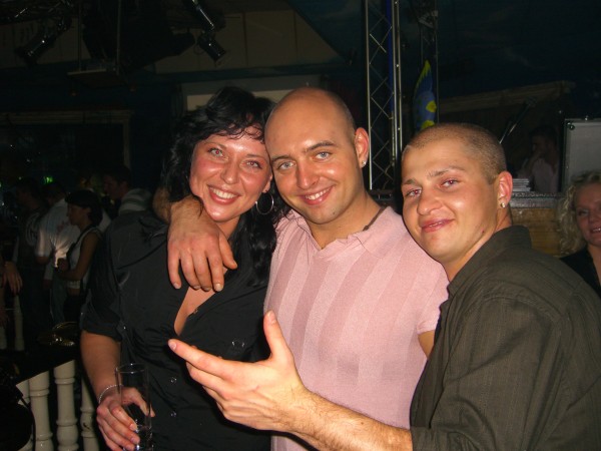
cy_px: 226
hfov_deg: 49.0
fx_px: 660
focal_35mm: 38
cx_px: 300
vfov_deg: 37.7
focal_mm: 7.9
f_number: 2.8
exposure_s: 1/60
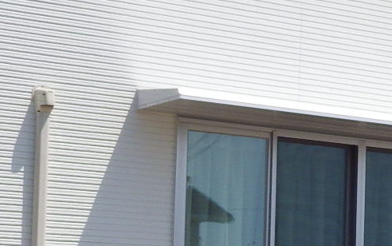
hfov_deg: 12.5
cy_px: 221
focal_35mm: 150
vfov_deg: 8.7
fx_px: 1603
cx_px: 738
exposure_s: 1/1250
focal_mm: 6.2
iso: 100
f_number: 3.4
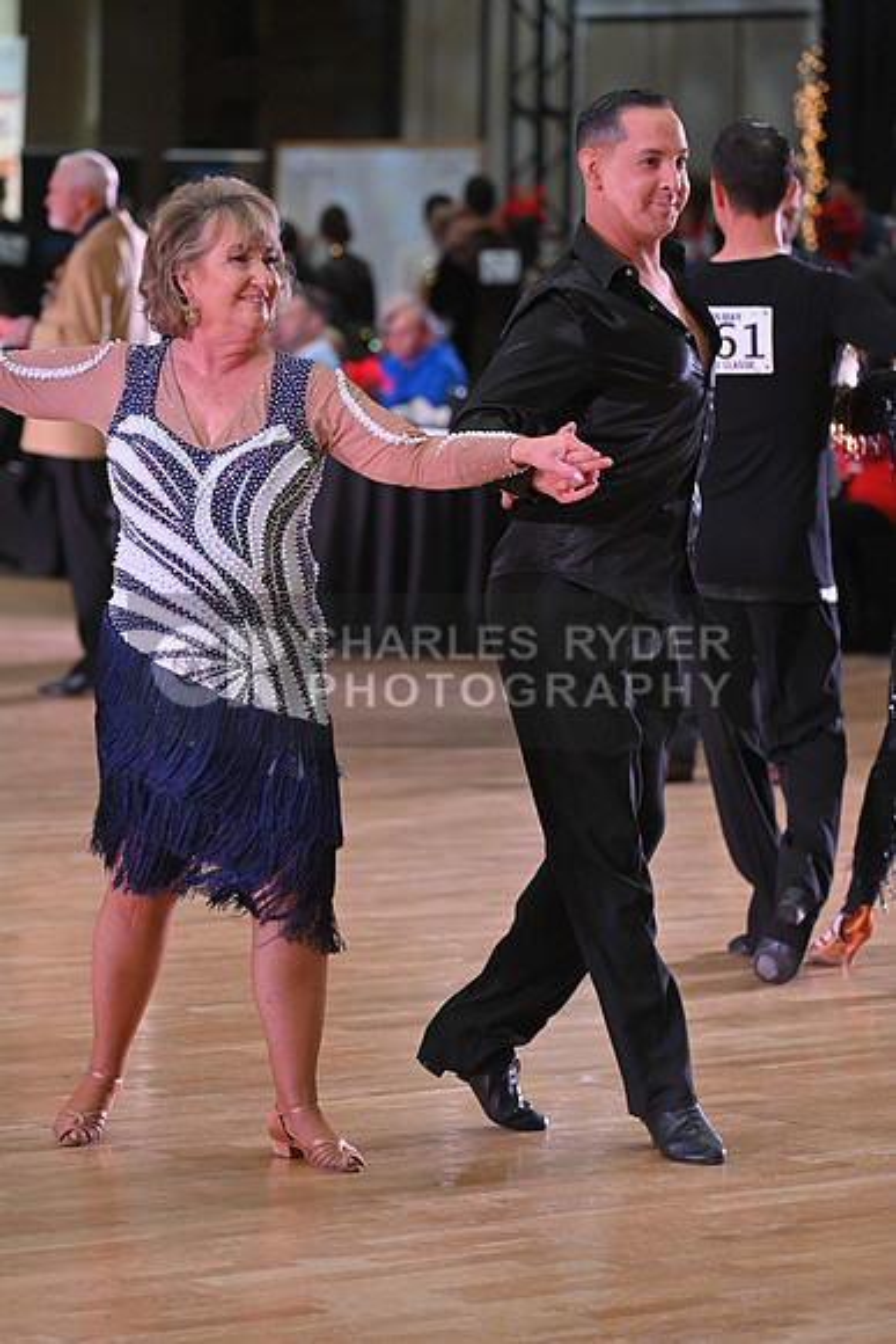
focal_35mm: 150
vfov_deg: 13.7
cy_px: 672
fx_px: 5596
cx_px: 448
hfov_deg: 9.2
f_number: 5
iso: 2500
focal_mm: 150
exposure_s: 1/320
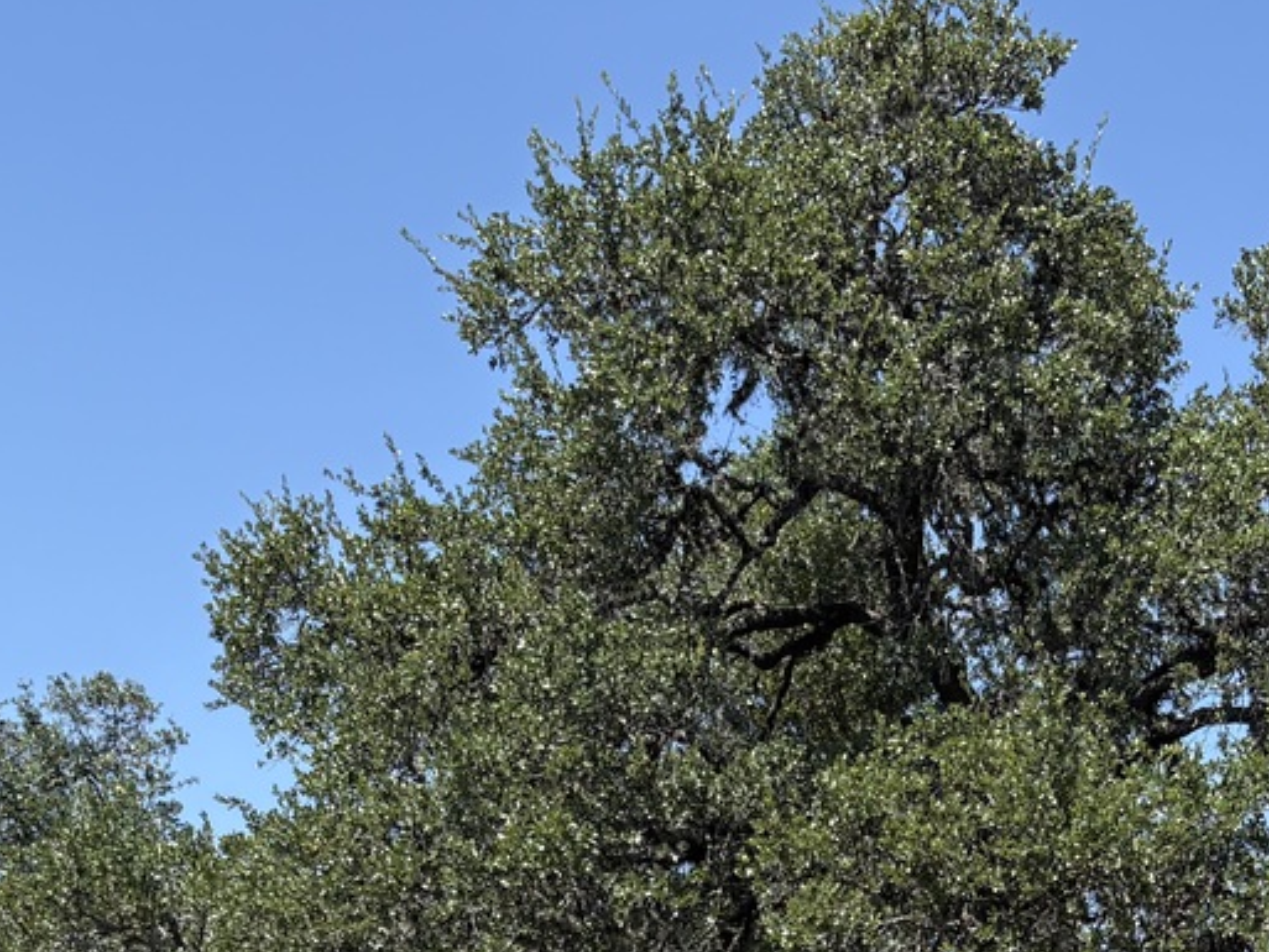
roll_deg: -0.5
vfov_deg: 18.5
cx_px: 764
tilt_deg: +4.3
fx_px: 2677
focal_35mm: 73
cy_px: 1311
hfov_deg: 26.6
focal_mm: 5.96
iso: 50
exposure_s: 1/1901
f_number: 1.6
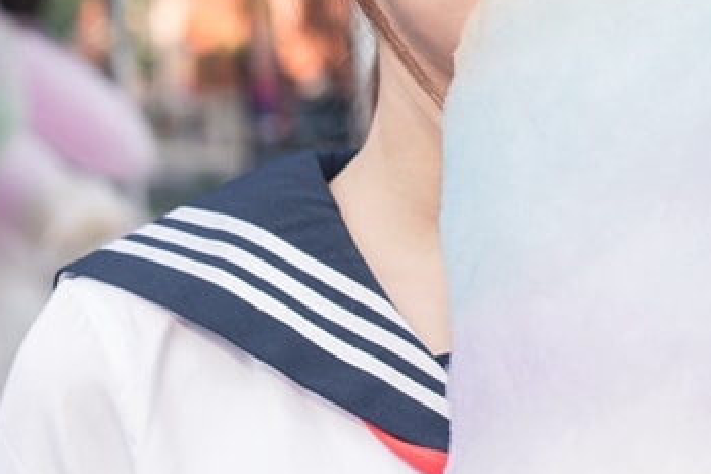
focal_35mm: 115
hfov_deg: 17.8
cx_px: 366
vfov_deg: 11.8
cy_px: -6
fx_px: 2271
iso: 125
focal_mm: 50
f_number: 4.5
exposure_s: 1/100
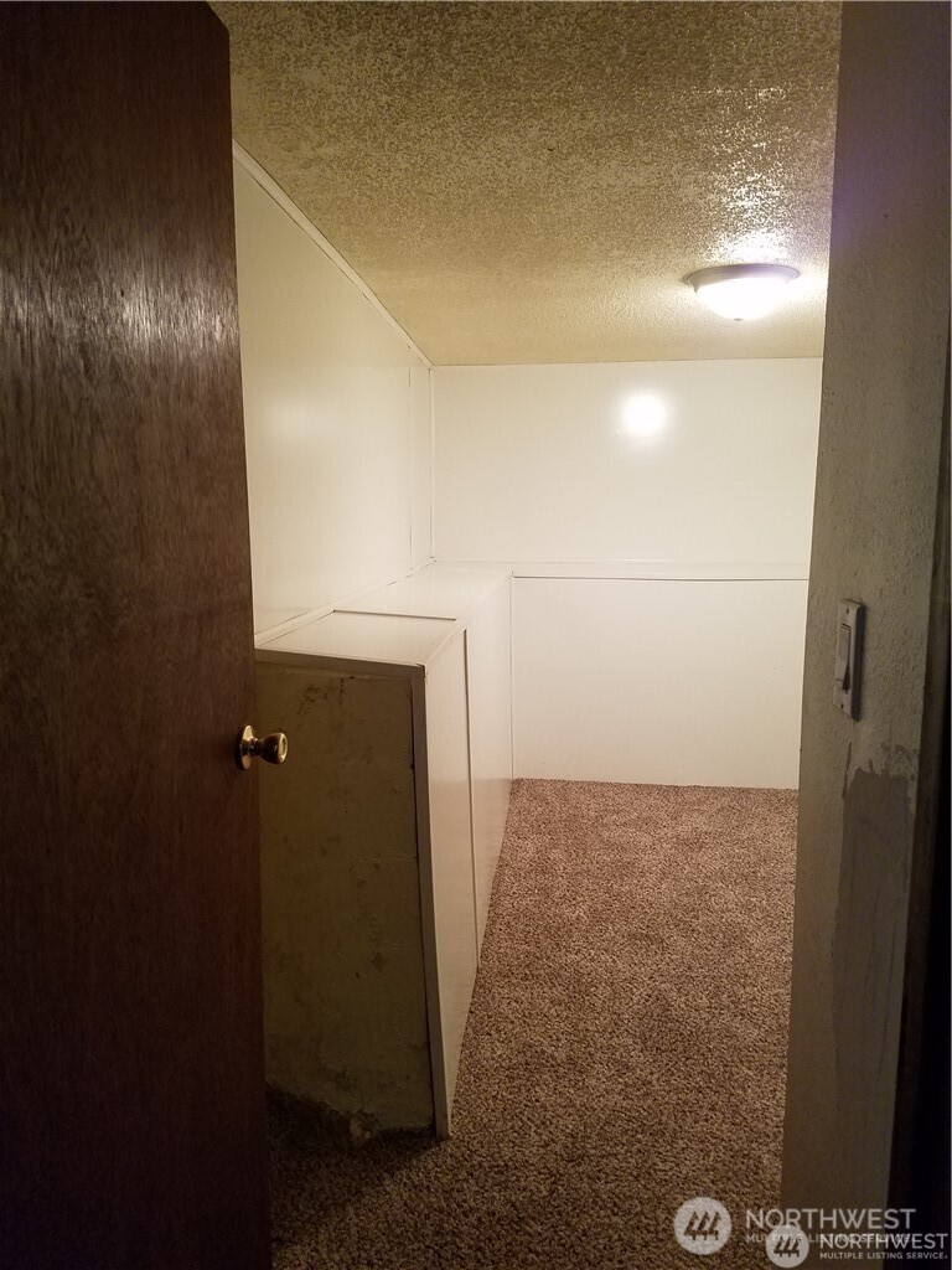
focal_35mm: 26
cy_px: 635
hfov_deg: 53.1
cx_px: 476
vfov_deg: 67.3
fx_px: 953
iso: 200
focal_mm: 4.2
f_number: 1.7
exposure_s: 1/24
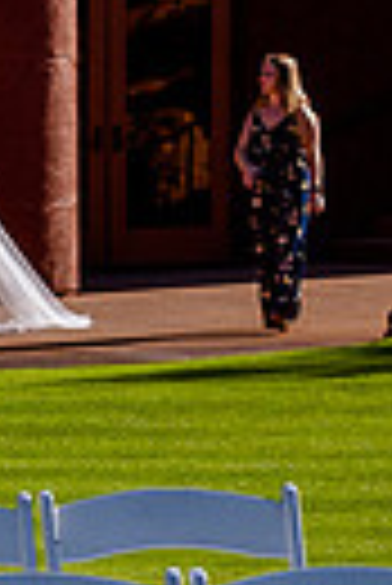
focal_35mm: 323
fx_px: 5261
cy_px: 383
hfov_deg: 4.1
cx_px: -997
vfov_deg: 6.4
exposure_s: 1/160
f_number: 10
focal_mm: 62
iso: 125
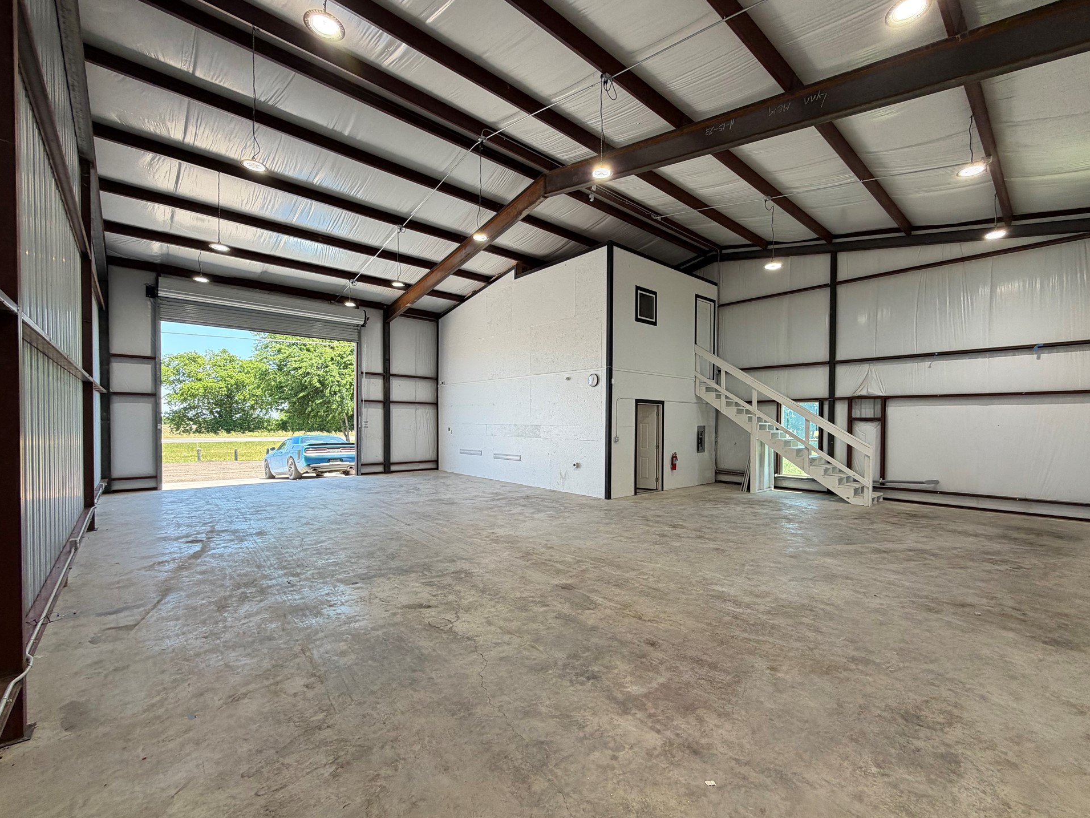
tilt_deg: +0.0
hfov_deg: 98.1
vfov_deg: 81.7
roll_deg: -0.3
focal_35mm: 15
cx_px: 574
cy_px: 428
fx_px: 472
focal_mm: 2.22
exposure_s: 1/132
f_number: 2.2
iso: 50
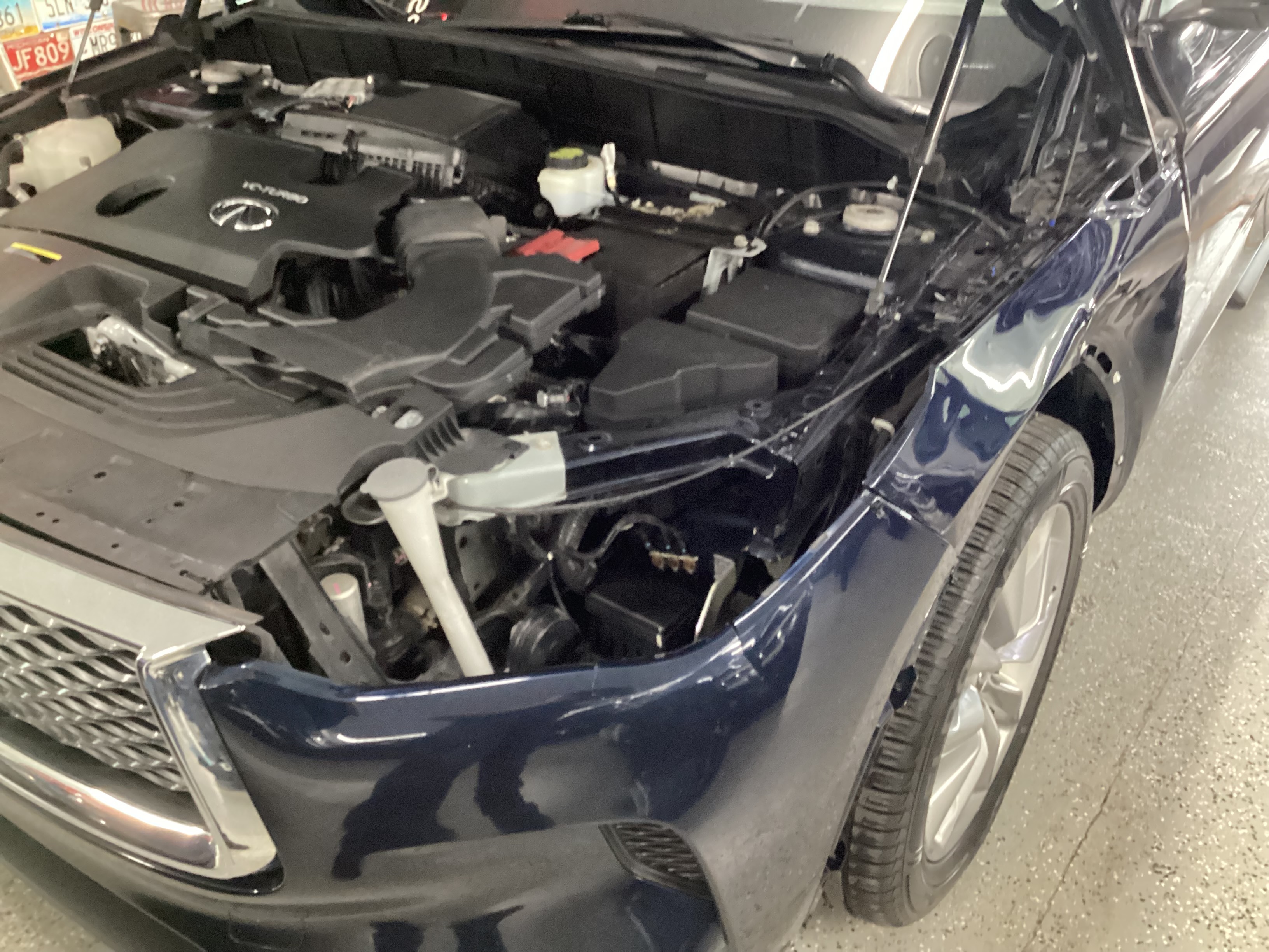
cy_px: 476
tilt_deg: -35.1
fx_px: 1136
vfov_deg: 45.4
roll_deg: +1.2
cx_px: 634
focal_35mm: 31
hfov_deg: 58.4
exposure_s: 1/30
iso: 640
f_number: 2.4
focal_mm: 3.3
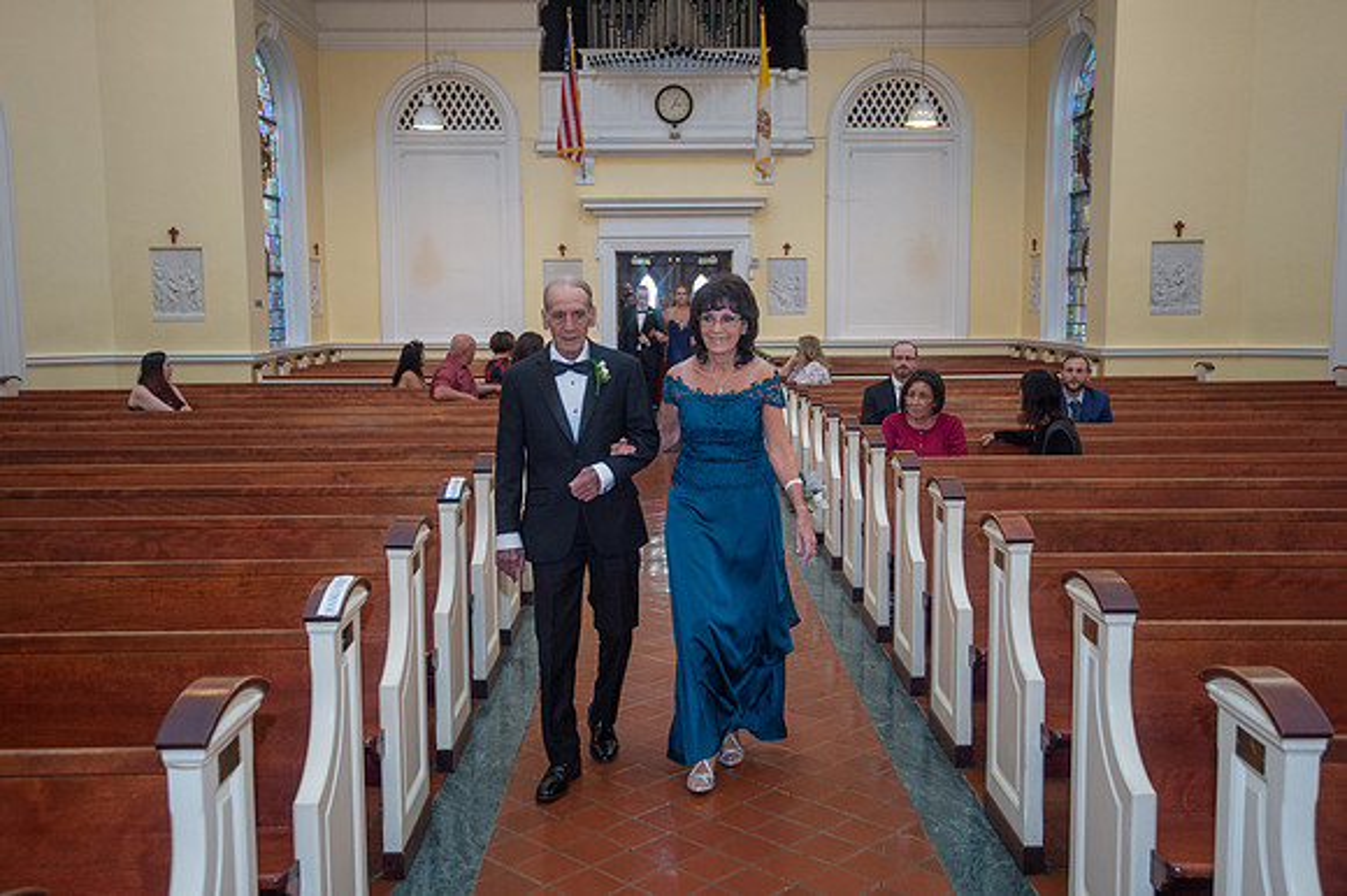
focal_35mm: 35
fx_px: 1309
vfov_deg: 37.8
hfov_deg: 54.5
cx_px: 674
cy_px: 448
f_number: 4
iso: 1000
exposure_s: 1/125
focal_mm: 35
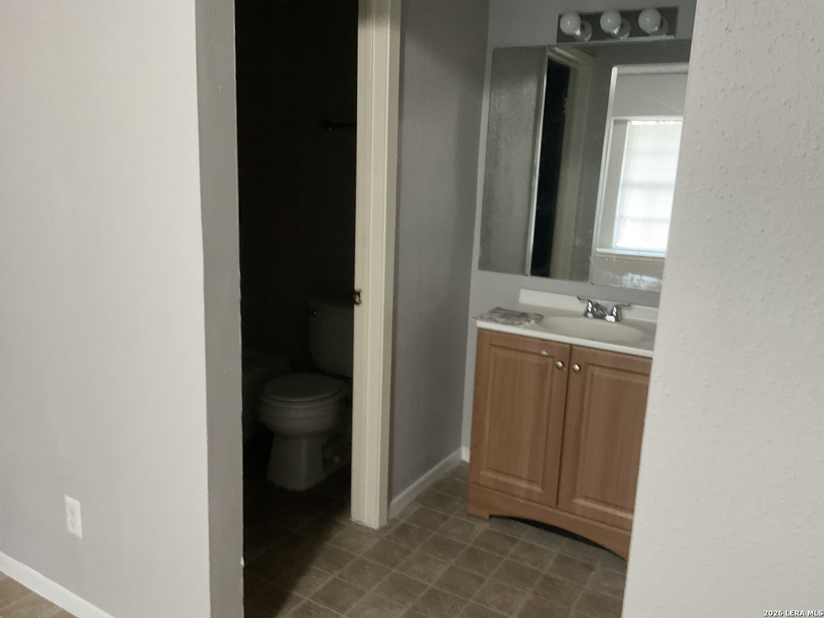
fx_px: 690
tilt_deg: -11.5
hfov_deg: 61.7
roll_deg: -2.7
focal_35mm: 29
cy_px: 309
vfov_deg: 48.2
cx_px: 412
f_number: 1.8
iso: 250
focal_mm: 3
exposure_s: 1/30
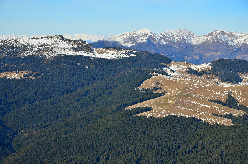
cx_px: 124
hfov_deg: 24.2
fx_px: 578
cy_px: 82
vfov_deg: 16.2
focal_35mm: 84
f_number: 8
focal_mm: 56
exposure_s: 1/400
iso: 100
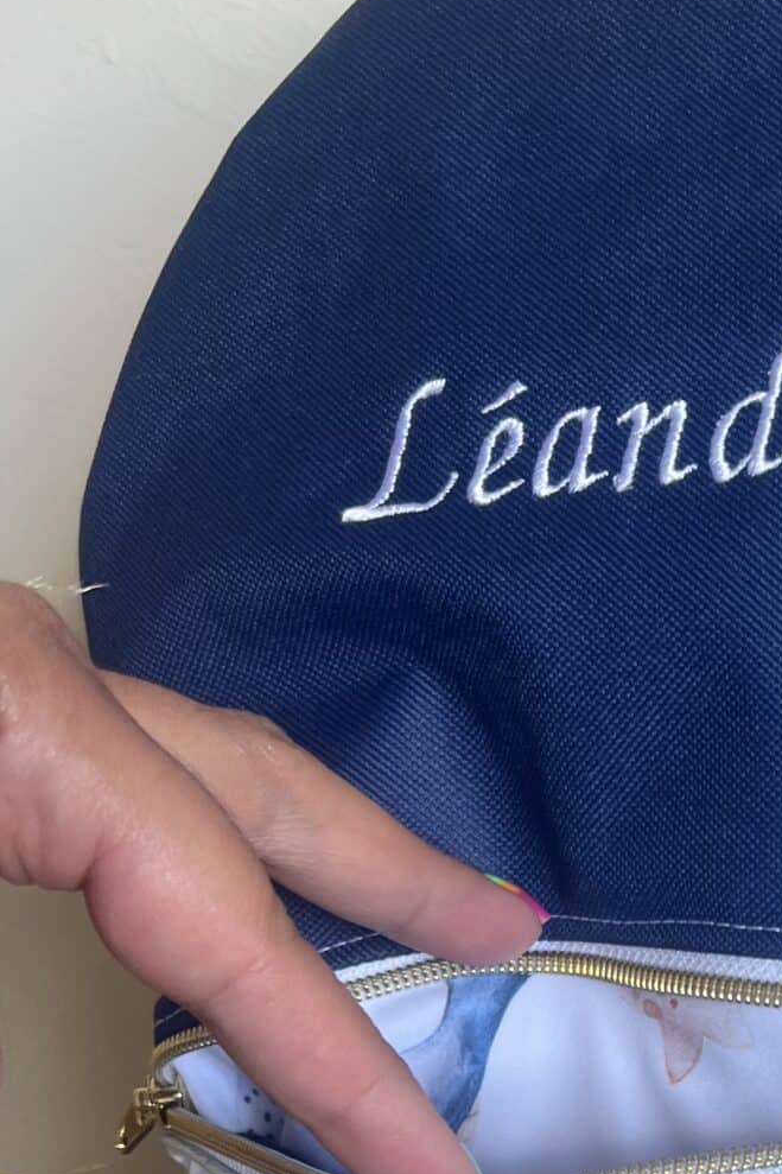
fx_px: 2281
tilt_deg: -36.7
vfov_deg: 27.2
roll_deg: +3.6
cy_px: 1179
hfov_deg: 18.2
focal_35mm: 70
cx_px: 1006
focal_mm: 5.7
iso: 40
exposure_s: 1/121
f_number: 1.5
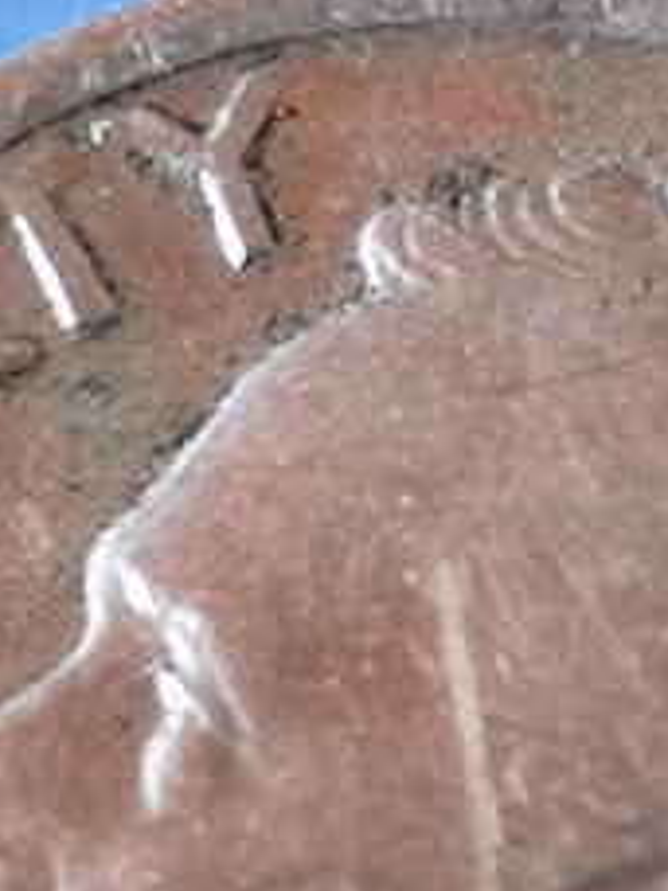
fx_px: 8877
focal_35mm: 345
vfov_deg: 5.7
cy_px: 1038
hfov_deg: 4.3
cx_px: 471
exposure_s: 1/100
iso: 100
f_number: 1.8
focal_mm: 5.58
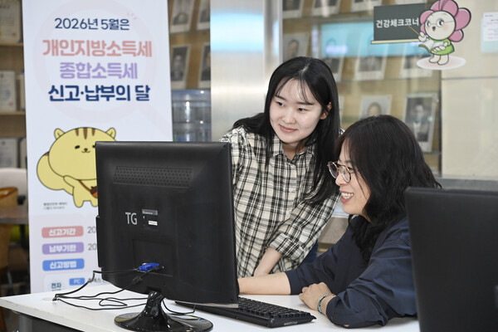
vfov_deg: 17.5
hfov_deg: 26.0
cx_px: 249
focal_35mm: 78
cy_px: 166
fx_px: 1079
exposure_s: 1/125
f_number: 4.5
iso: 3200
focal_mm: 78
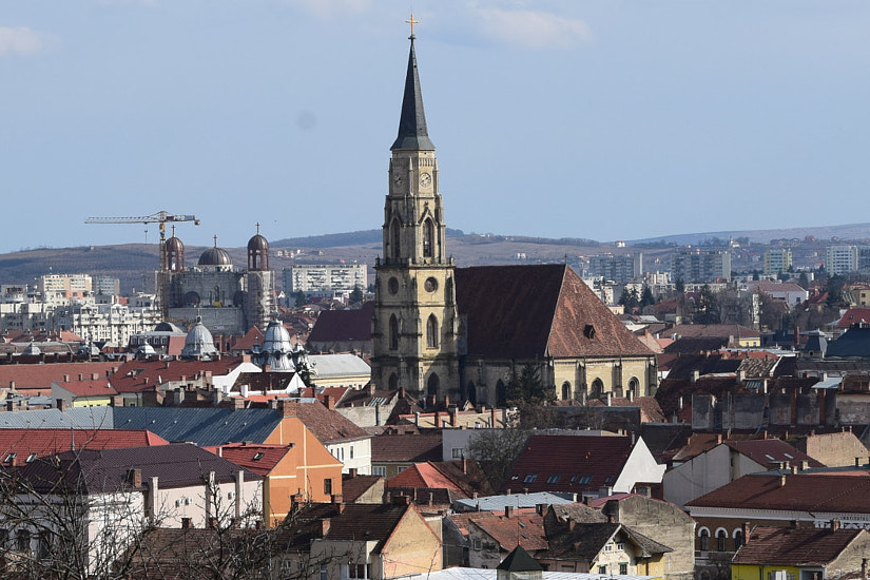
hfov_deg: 12.8
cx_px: 549
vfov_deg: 8.6
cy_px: 327
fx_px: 3866
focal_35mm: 160
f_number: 11
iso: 320
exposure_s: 1/500
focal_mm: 55
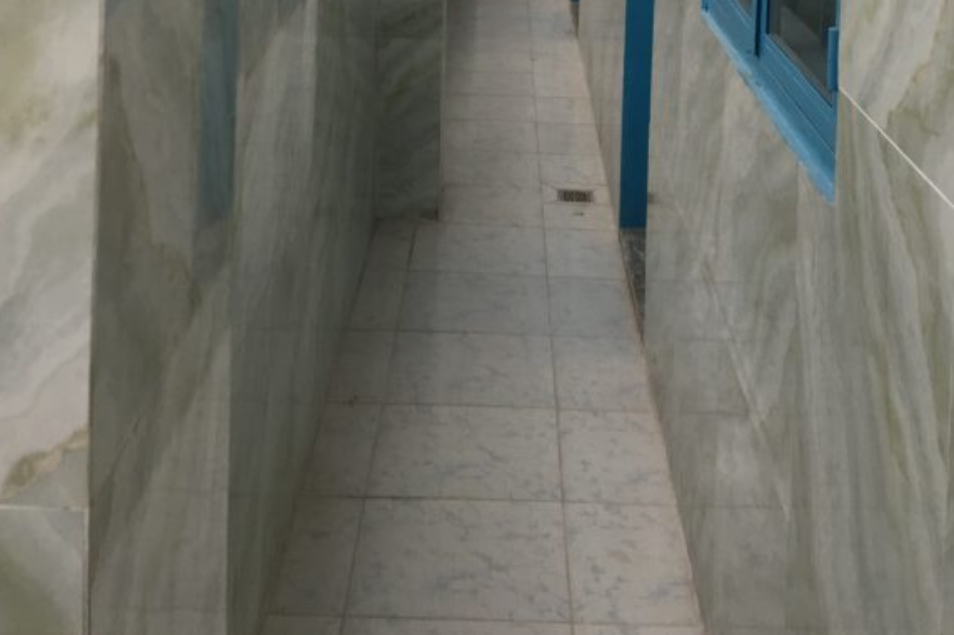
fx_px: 1431
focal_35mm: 54
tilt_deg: -3.0
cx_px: 487
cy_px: -168
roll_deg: -1.7
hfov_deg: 36.9
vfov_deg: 22.6
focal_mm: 4.15
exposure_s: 1/100
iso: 32
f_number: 2.2
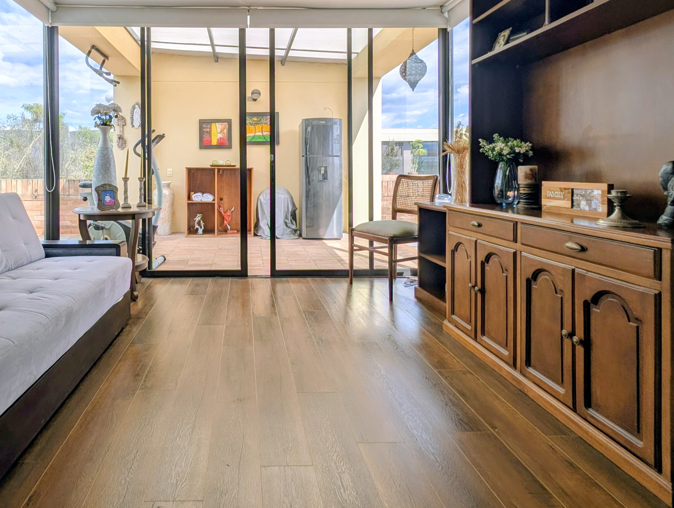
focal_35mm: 18
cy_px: 171
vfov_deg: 69.8
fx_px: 351
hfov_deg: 85.7
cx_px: 247
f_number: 1.95
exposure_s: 1/1088
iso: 37
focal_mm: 2.23
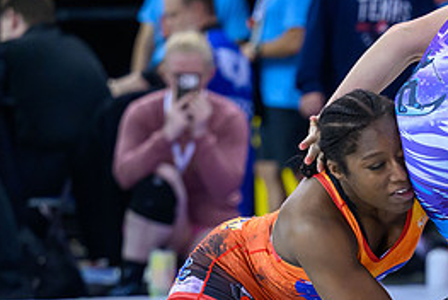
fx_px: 4510
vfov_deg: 3.8
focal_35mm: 362
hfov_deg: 5.7
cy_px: 311
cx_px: 352
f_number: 2.8
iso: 3200
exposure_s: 1/800
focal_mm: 115
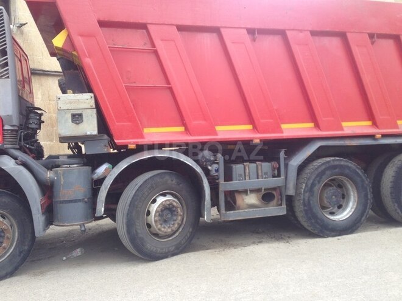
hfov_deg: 55.4
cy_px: 150
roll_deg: +0.0
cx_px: 201
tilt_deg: -0.6
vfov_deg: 42.9
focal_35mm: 33
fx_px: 383
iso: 50
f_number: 2.4
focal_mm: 4.12
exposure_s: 1/193
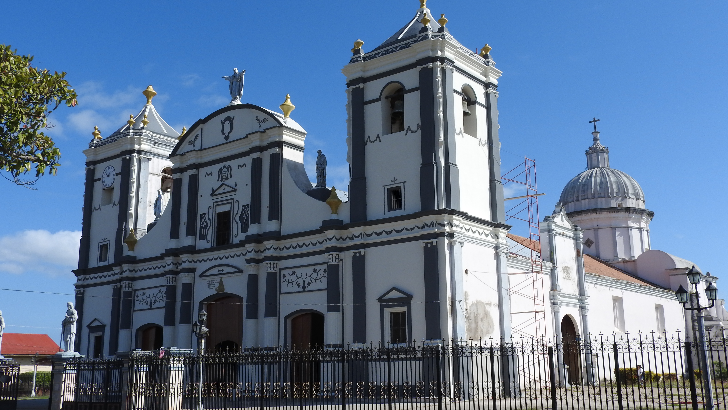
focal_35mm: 39
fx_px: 753
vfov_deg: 30.4
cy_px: 185
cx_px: 381
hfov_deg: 51.6
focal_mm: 5.9
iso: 100
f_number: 5.1
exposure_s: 1/800
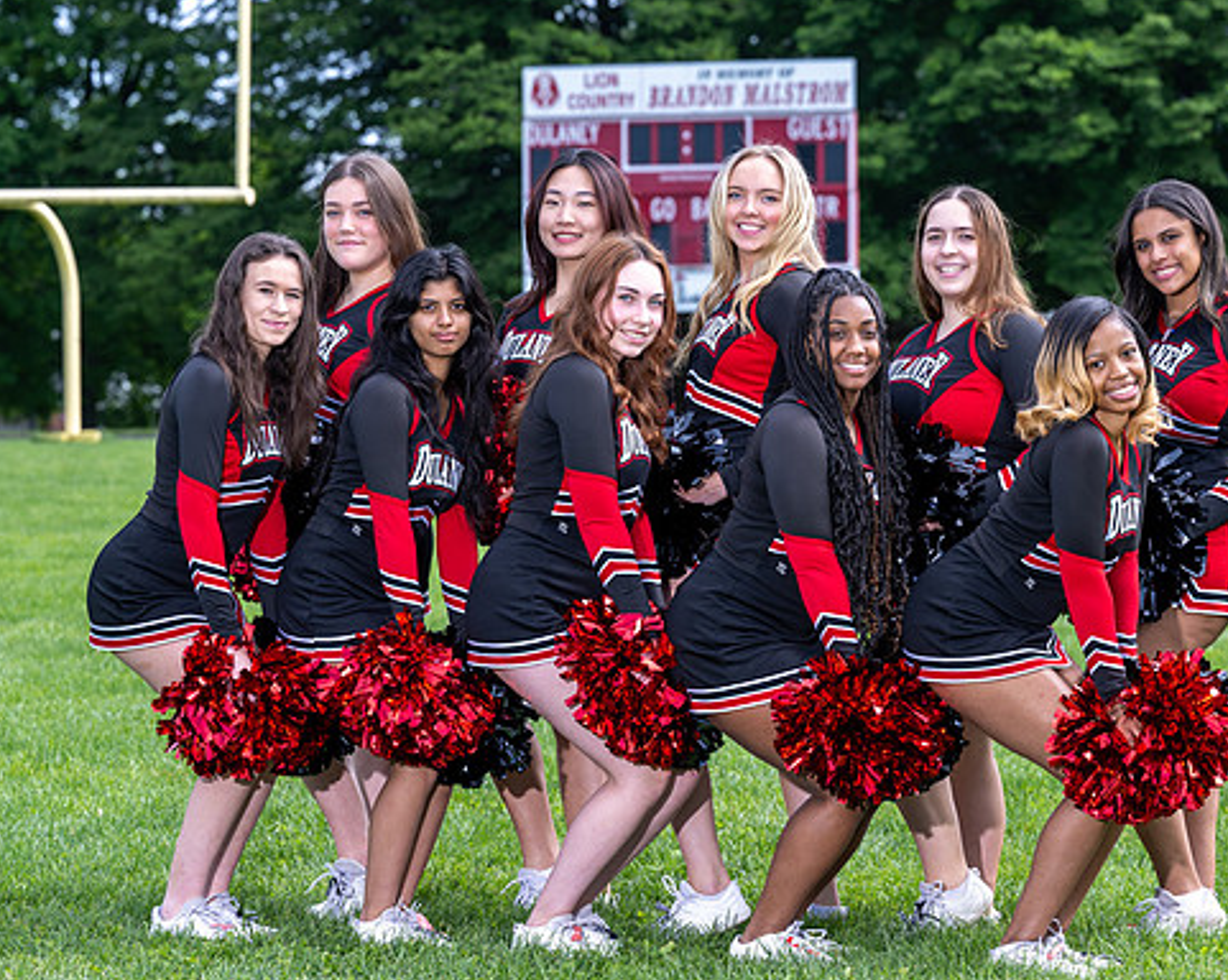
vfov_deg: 11.9
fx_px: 4685
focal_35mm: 129
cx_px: 771
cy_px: 482
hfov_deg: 14.9
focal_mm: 88
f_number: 4.5
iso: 50
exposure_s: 1/125
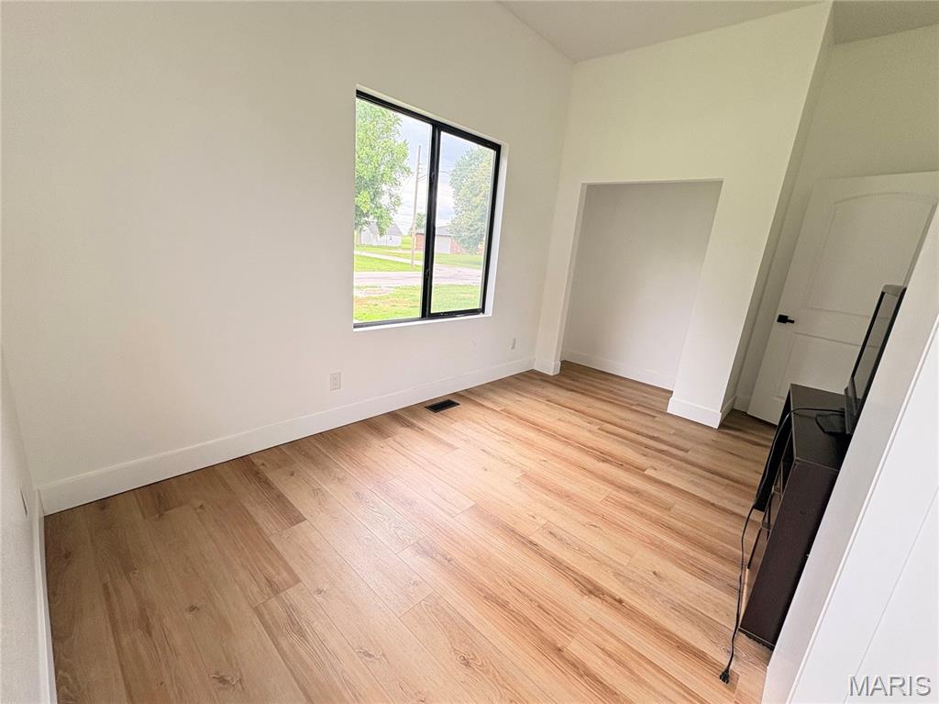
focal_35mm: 14
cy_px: 352
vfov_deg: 85.6
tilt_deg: -16.3
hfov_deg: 102.1
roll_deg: -5.3
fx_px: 380
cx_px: 470
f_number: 2.2
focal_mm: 2.22
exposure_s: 1/99
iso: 125
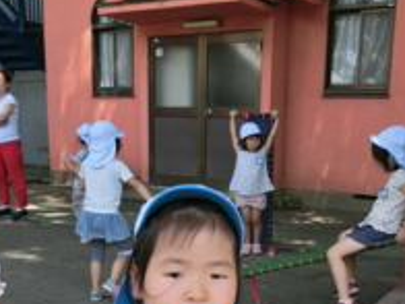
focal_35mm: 51
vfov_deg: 27.4
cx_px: 229
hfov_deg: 37.4
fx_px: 597
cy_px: 281
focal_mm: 4.5
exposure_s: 1/250
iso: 100
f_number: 3.5
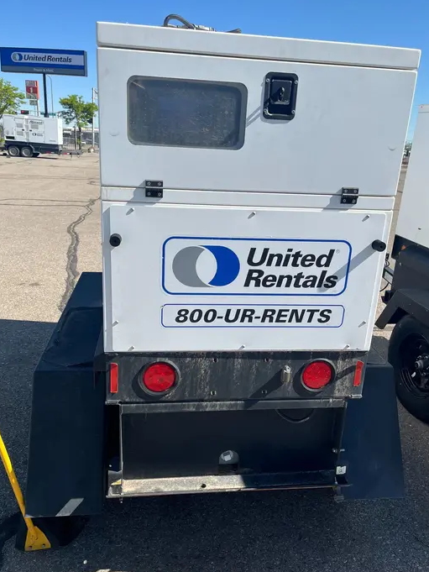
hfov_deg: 49.8
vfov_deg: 63.4
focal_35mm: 28
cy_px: 284
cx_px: 212
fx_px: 463
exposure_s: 1/3135
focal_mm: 5.1
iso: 50
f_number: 1.6
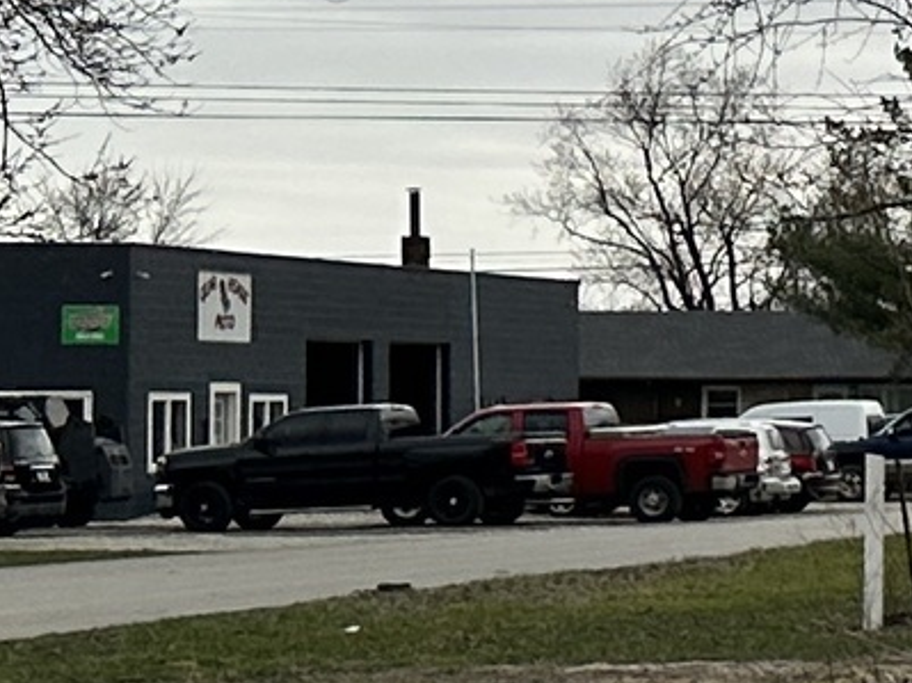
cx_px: 2302
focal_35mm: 185
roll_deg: -0.6
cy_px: 331
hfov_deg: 9.4
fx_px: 4873
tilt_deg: +1.8
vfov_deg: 8.0
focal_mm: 6.86
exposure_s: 1/4184
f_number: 1.78
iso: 80
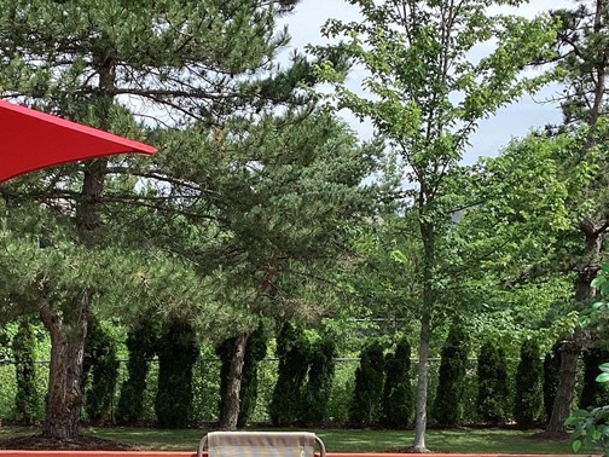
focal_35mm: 63
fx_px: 1108
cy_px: 445
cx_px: 191
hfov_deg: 30.4
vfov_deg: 22.5
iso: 25
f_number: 2.4
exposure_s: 1/721
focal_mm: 3.3
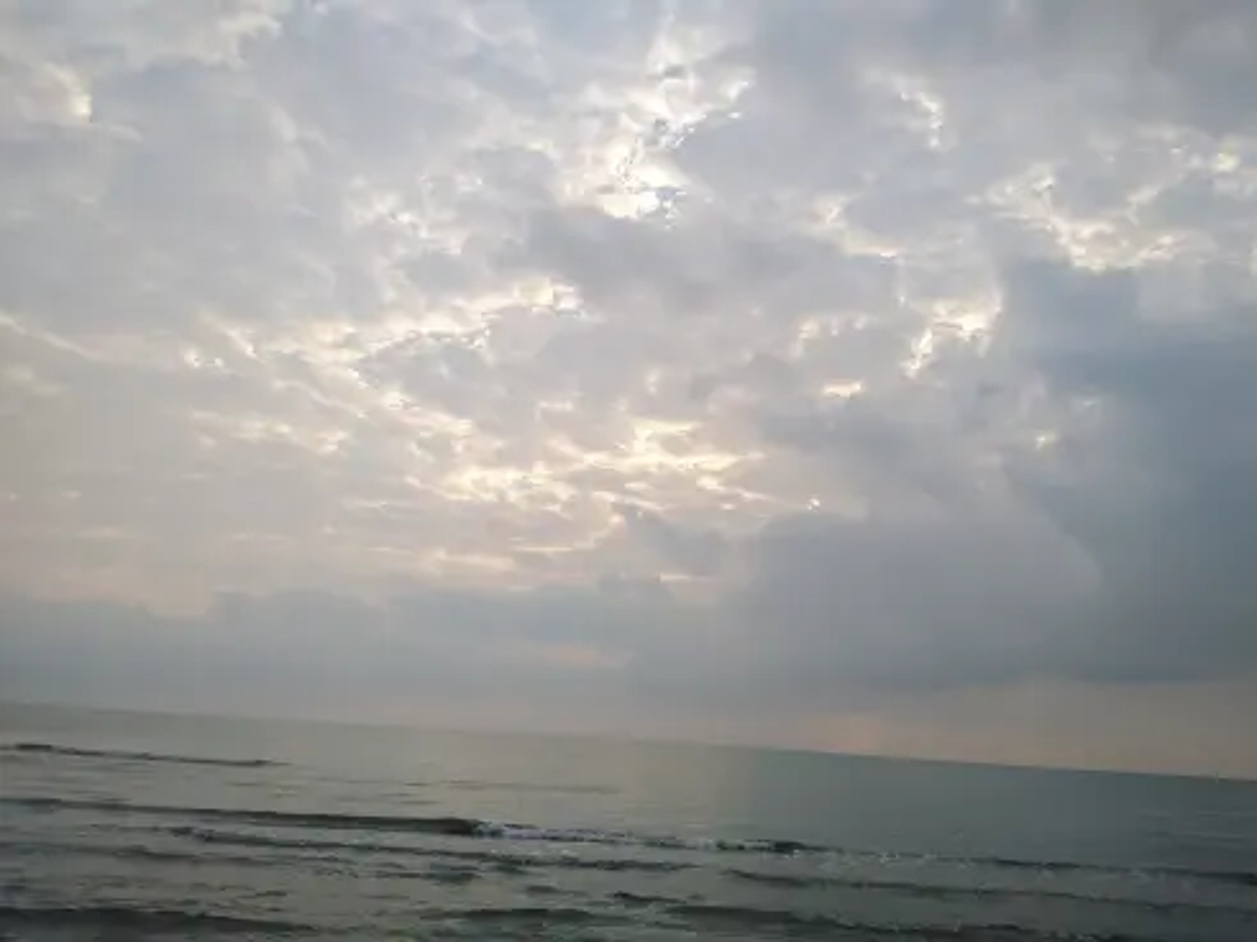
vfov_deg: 53.0
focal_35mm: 26
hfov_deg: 67.3
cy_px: 471
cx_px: 628
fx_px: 944
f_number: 1.8
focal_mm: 3.59
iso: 100
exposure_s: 1/803
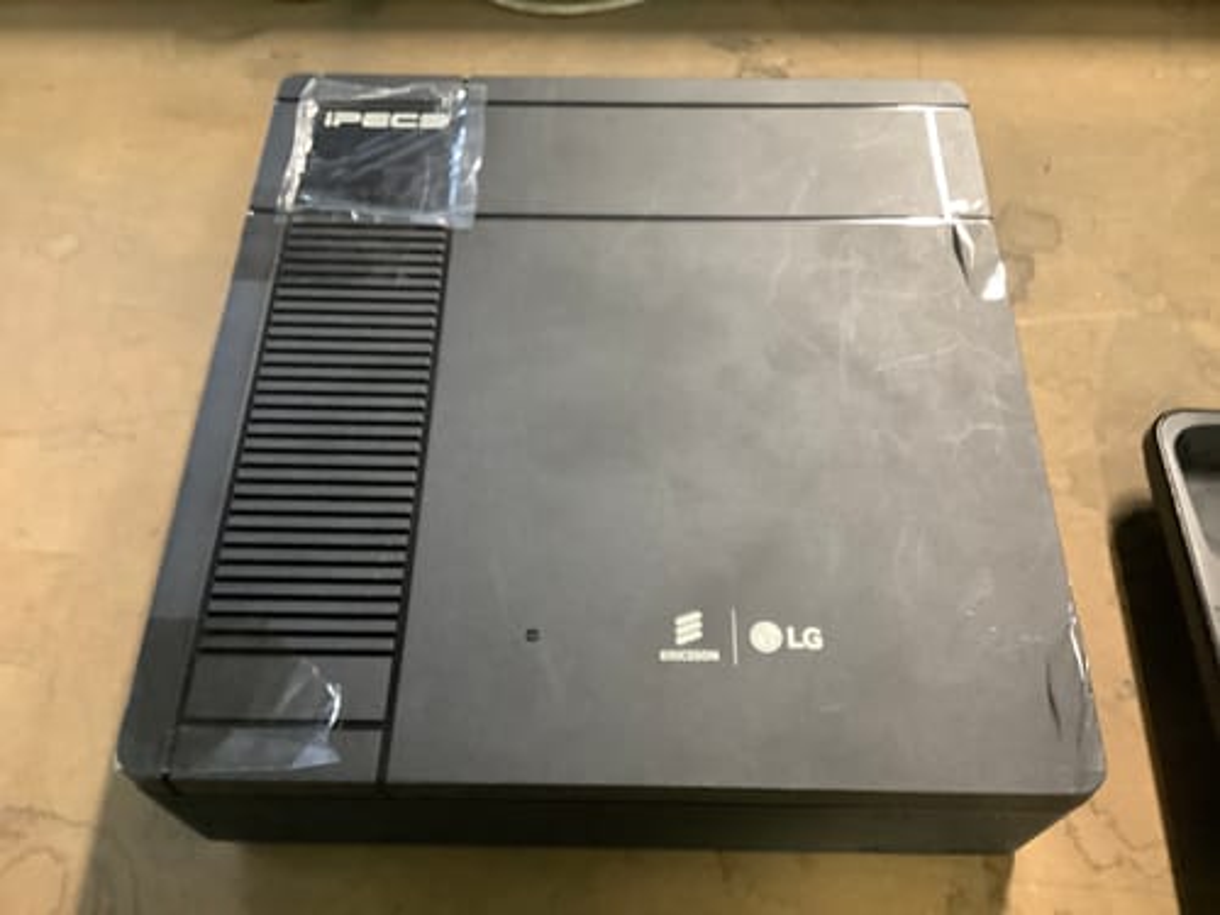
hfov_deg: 58.4
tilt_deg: -58.2
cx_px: 610
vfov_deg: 45.4
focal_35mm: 31
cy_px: 458
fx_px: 1093
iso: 320
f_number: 2.4
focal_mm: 3.3
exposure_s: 1/25
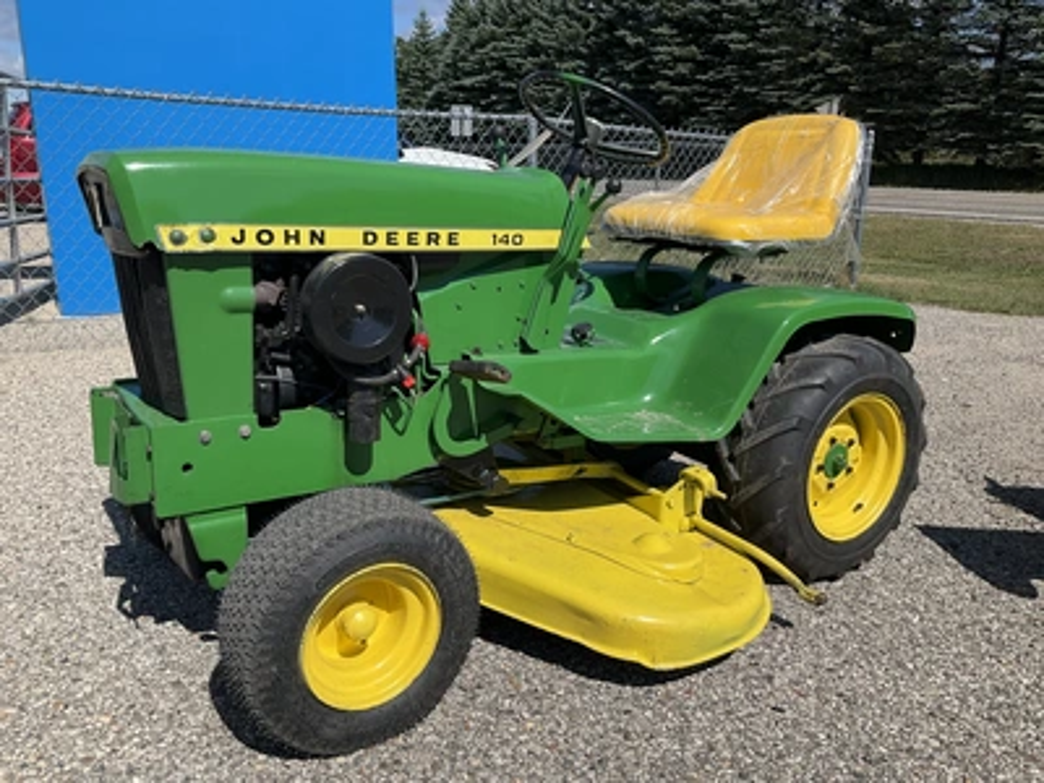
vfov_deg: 48.2
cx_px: 522
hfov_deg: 61.7
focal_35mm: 29
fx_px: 875
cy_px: 392
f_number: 1.8
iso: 25
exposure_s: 1/2667
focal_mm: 3
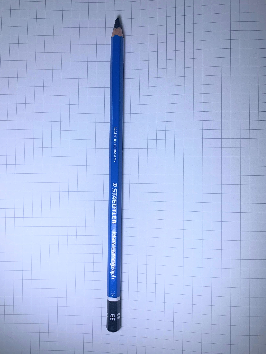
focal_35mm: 30
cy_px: 174
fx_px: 307
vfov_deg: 60.0
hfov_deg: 46.7
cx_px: 122
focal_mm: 4.25
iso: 25
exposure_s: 1/111
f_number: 1.8
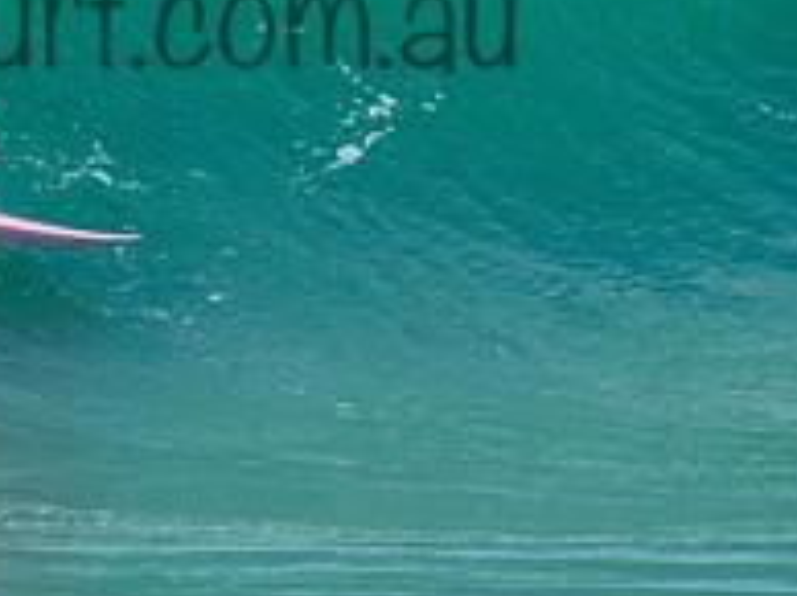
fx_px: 52936
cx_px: 82
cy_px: -27
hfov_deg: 0.9
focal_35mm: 2302
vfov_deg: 0.6
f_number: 11
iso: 2200
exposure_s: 1/2000
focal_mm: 800
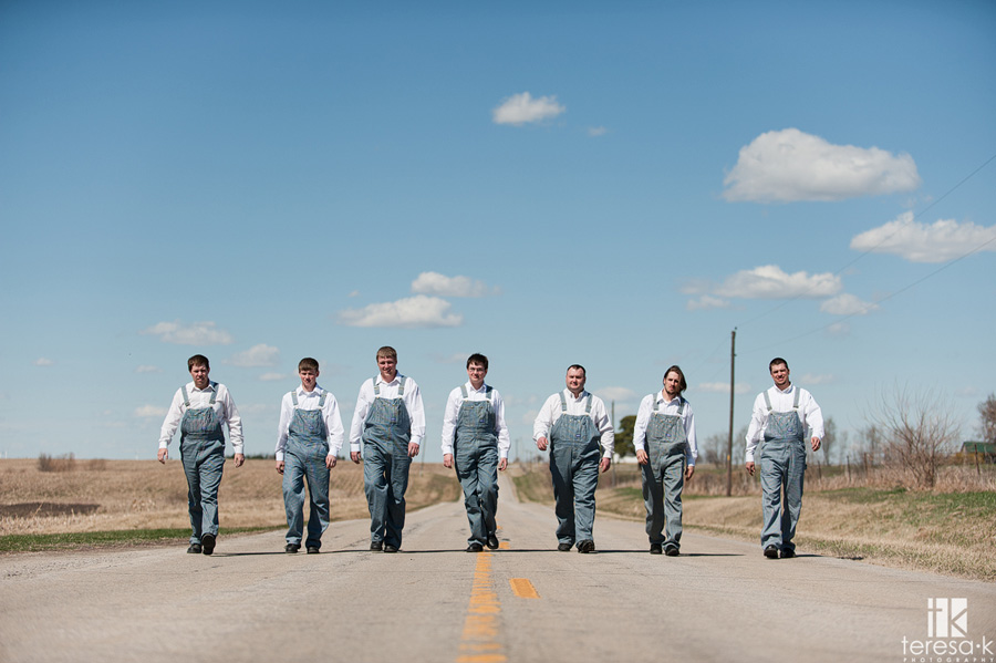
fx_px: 2267
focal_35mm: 82
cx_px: 498
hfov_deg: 24.8
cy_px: 332
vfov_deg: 16.6
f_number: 3.5
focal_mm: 82
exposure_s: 1/8000
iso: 200
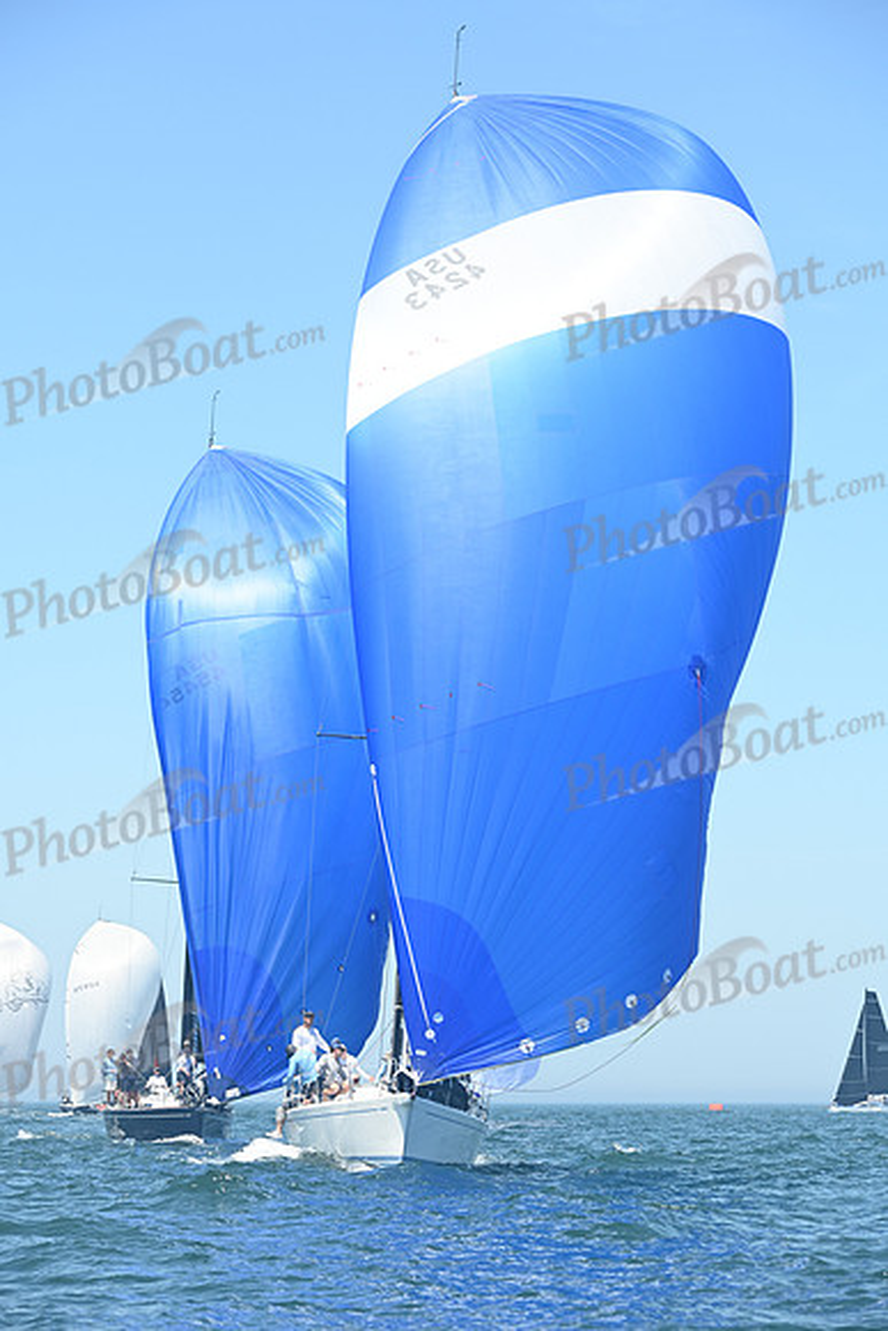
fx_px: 3882
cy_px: 666
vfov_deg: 19.5
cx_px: 444
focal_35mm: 105
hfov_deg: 13.0
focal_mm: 105
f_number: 5.6
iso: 320
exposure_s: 1/1000
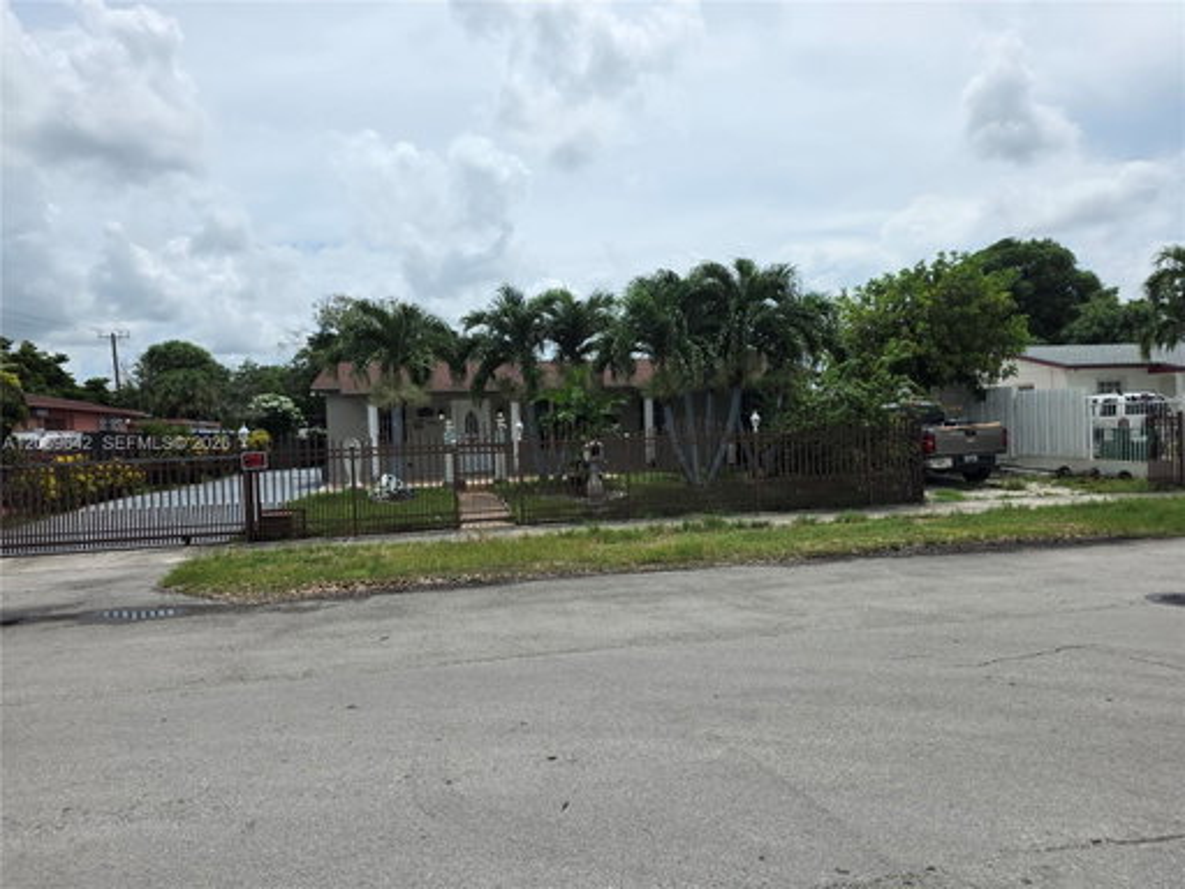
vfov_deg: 58.9
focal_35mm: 23
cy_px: 444
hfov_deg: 73.9
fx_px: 787
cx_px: 592
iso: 64
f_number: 1.7
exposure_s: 1/7944
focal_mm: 6.25
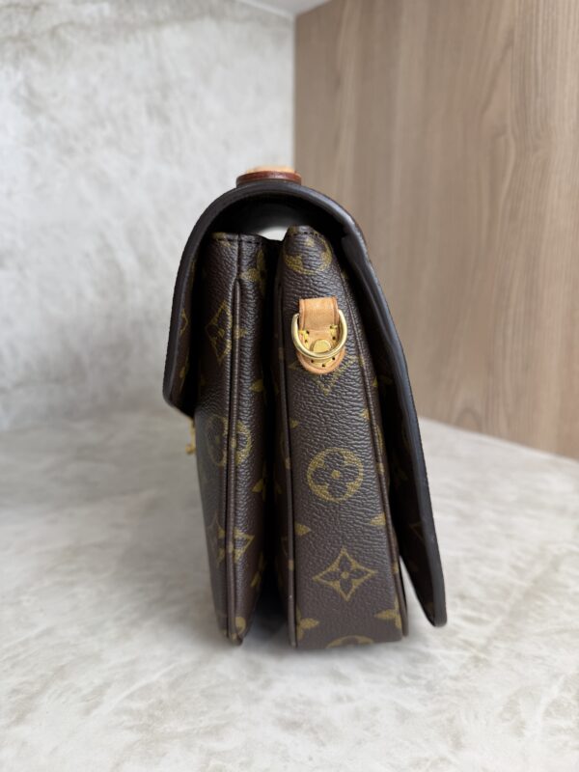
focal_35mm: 24
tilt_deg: -12.7
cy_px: 386
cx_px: 290
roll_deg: -1.2
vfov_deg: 71.6
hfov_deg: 56.8
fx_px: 535
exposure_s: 1/120
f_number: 1.78
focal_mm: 6.76
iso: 80
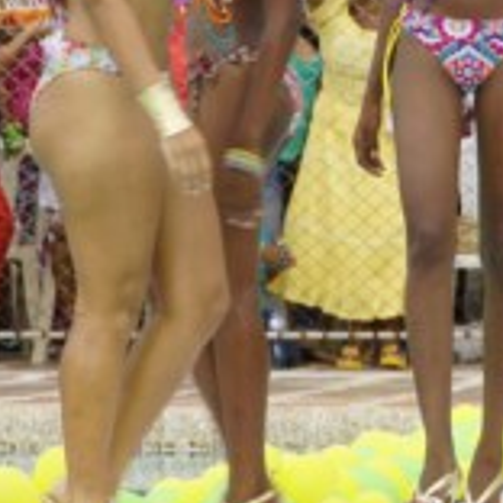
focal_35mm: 491
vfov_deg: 3.6
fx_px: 8072
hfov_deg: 3.6
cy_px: 61
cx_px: 439
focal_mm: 100
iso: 400
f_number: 8
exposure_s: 1/125
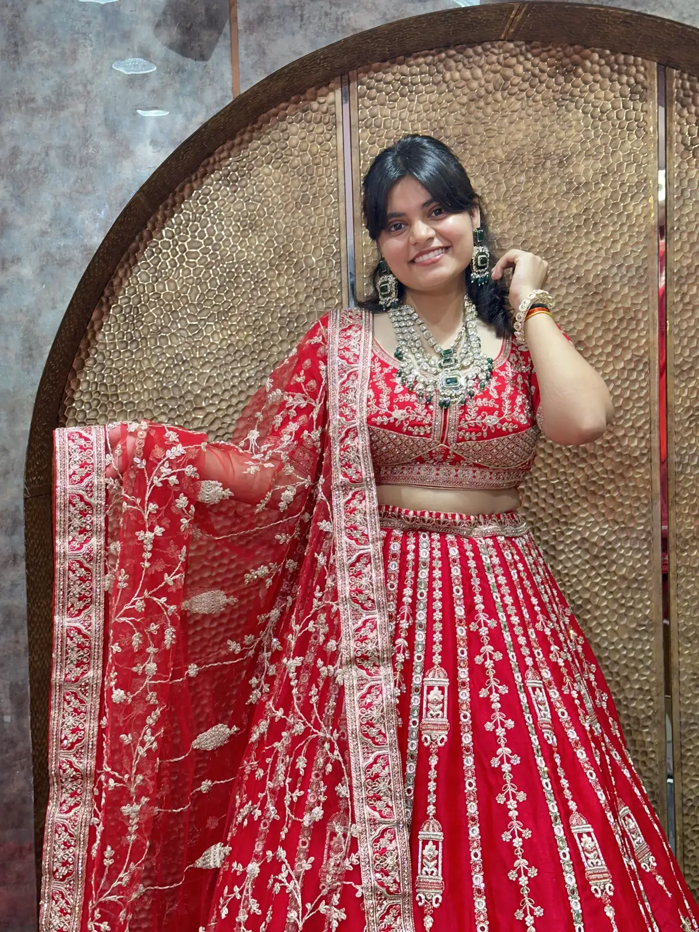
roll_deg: +0.4
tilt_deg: -2.4
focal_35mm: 48
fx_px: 1292
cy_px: 466
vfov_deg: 39.7
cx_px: 350
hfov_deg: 30.3
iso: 80
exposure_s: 1/50
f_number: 1.78
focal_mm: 6.86
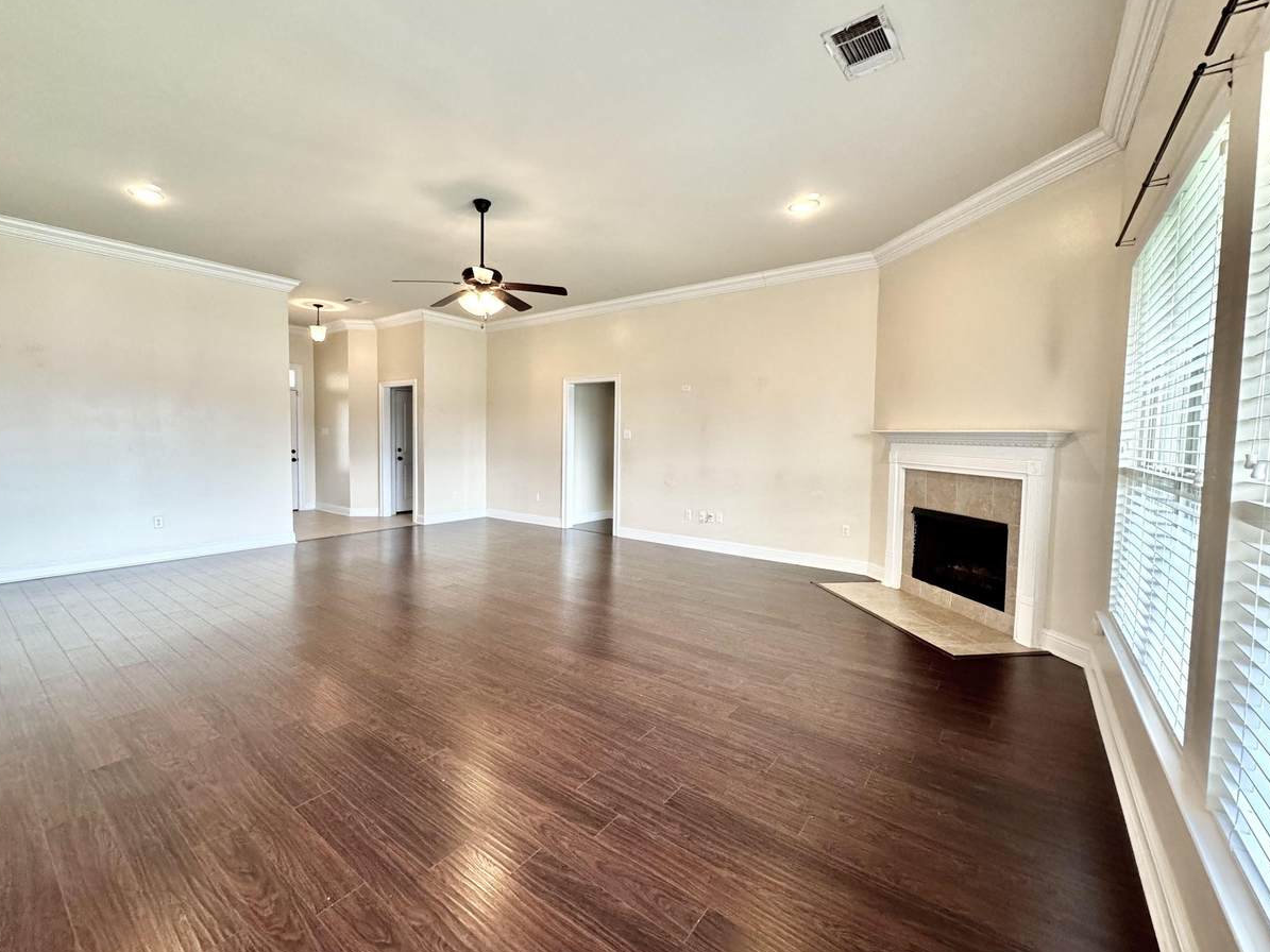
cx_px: 596
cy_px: 465
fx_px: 550
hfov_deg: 98.1
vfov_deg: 81.7
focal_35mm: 15
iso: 320
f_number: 2.2
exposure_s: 1/120
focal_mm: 2.22
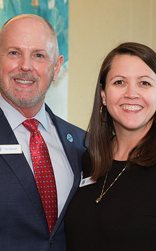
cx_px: 75
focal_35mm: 123
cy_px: 131
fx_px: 838
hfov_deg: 10.6
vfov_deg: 17.0
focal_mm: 50
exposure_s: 1/125
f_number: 4
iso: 1000
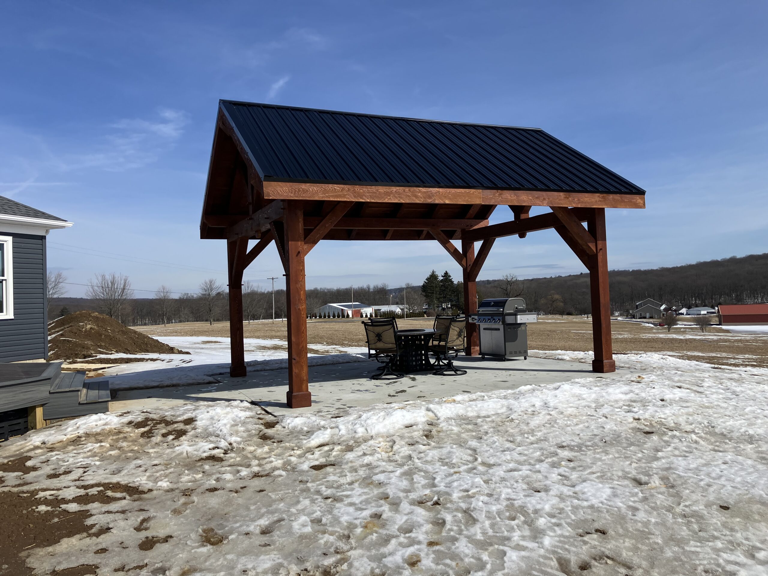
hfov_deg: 63.4
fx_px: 621
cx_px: 384
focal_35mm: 28
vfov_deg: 49.7
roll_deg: +1.7
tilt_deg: +2.3
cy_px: 288
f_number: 1.8
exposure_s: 1/3690
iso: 32
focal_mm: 3.99
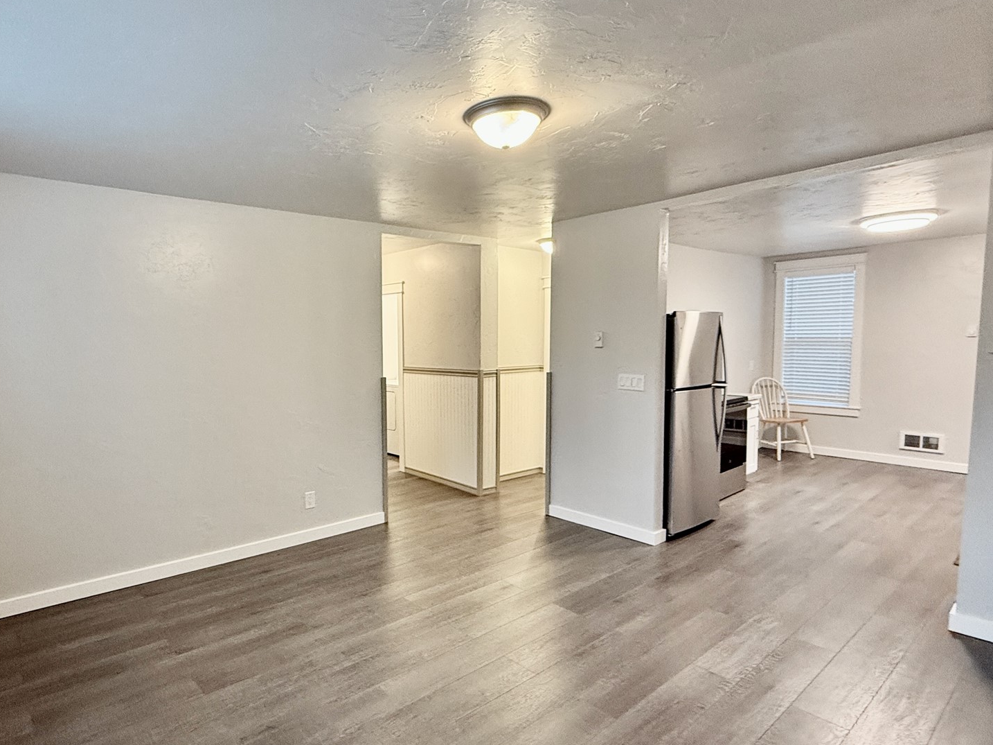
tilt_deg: -4.2
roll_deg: +1.0
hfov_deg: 81.0
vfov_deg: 66.0
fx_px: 574
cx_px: 411
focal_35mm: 20
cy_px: 379
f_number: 2.2
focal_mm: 2.22
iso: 250
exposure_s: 1/60
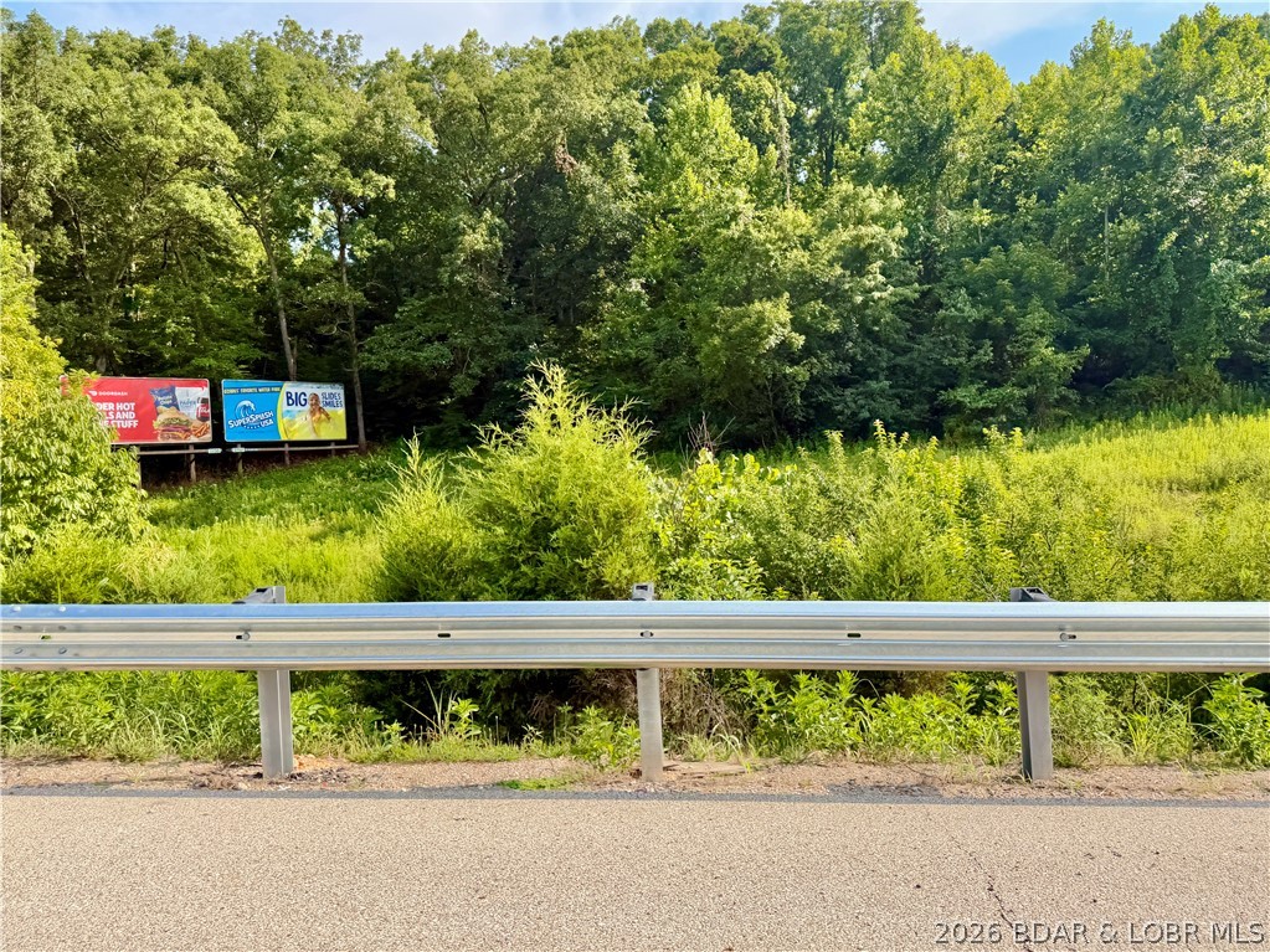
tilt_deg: +0.7
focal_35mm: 24
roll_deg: +0.4
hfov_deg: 71.6
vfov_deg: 56.8
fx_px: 880
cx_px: 635
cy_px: 476
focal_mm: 6.76
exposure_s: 1/2445
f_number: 1.78
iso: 80
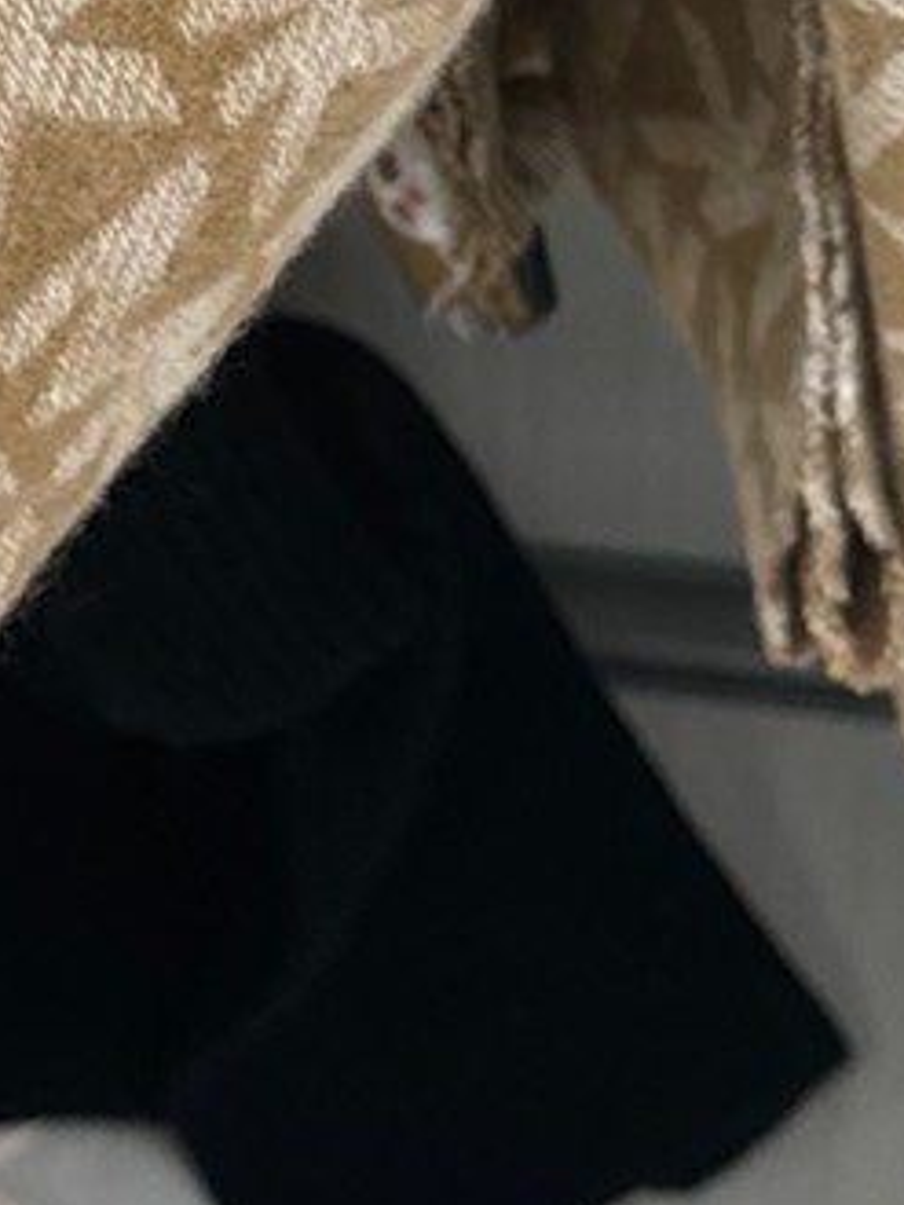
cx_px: 340
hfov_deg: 10.6
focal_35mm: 140
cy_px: -297
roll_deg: +2.5
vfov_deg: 13.6
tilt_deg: -42.0
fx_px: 4872
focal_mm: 6.76
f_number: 1.78
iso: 250
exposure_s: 1/60
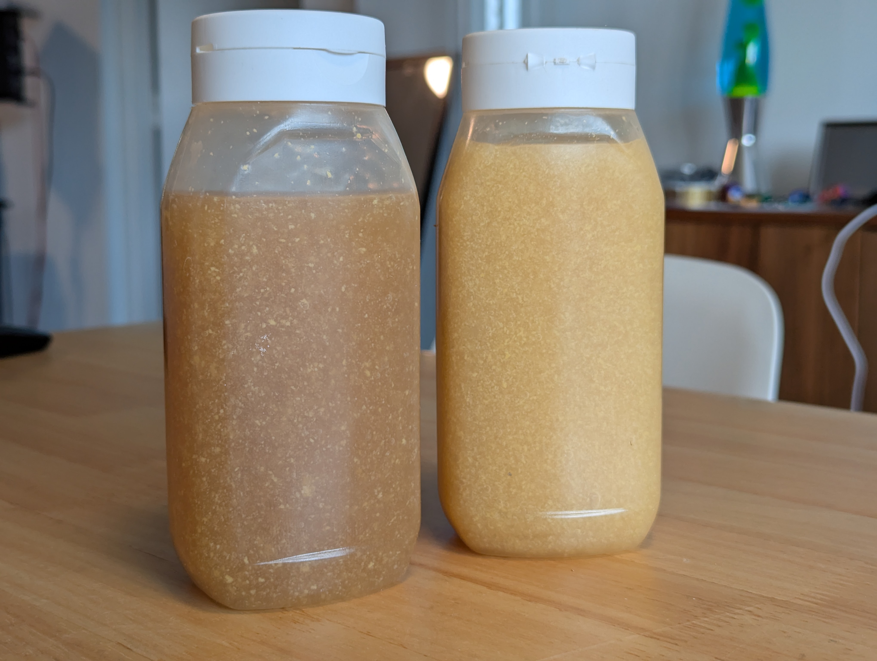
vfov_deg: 30.3
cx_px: 438
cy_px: 330
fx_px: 1218
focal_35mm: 48
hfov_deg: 39.6
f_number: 1.85
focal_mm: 6.81
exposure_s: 1/235
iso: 64
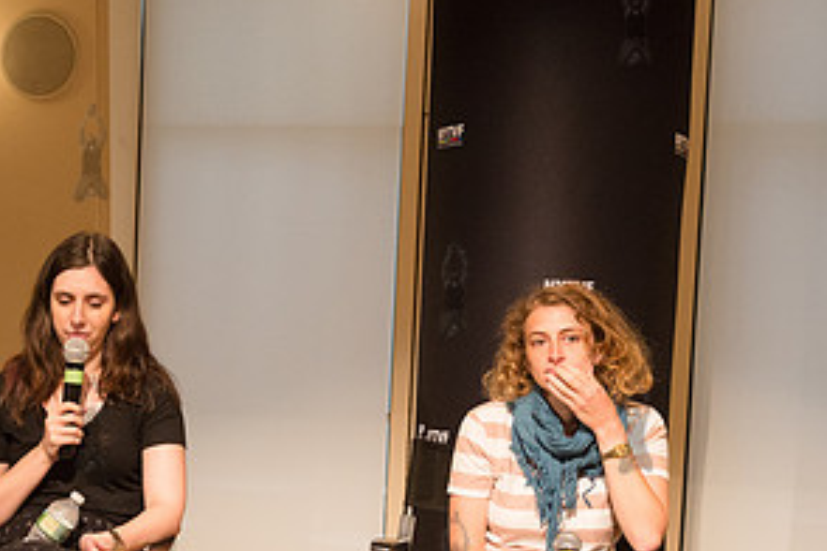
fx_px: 1585
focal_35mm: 69
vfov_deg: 19.6
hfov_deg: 28.2
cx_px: 90
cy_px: 423
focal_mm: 35
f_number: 4
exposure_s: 1/320
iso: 2500
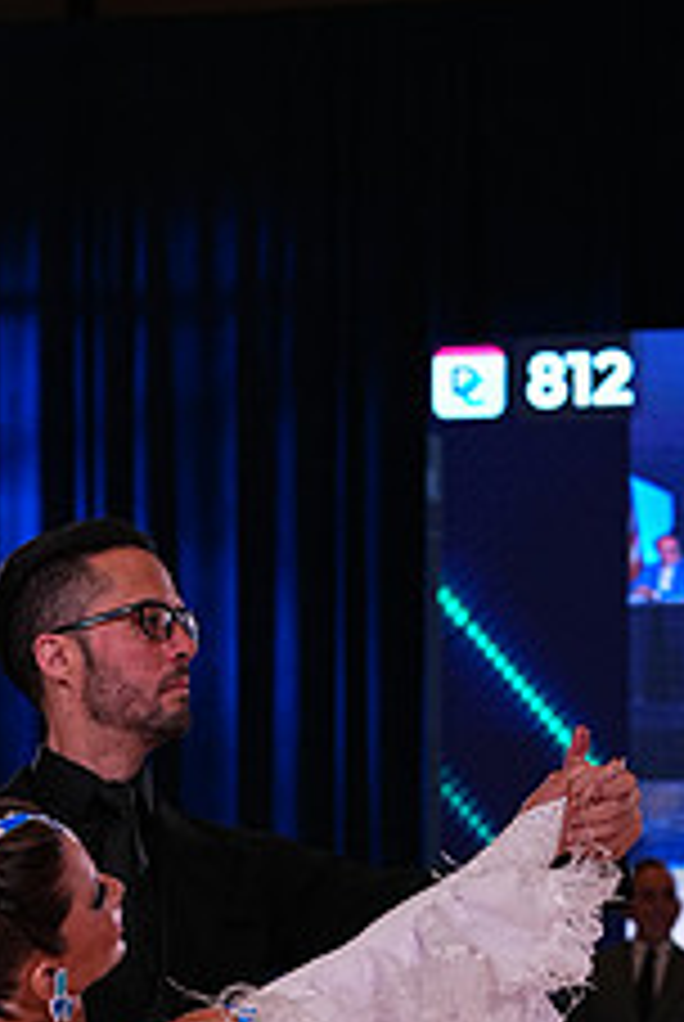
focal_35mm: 199
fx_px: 5654
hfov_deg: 6.9
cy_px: 1297
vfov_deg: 10.1
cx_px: -56
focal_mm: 78
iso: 800
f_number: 4
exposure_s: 1/320
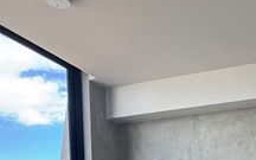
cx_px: 228
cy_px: 216
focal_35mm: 44
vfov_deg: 24.8
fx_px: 307
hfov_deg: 41.8
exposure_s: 1/99
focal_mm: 2.22
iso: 64
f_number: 2.2
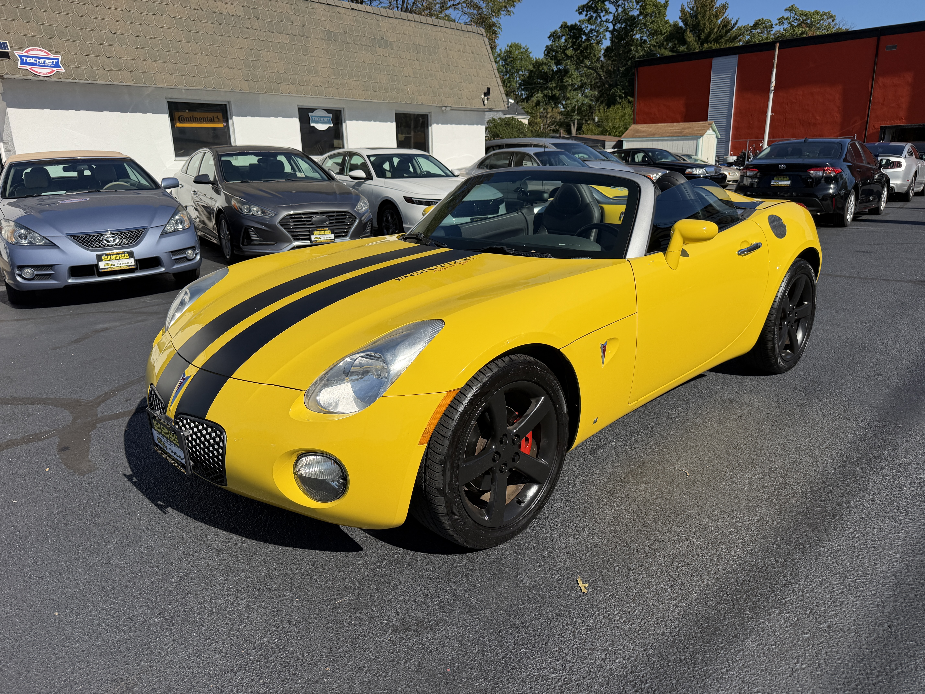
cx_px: 462
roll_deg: +3.0
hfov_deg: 71.6
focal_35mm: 24
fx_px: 641
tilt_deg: -13.1
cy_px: 347
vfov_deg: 56.8
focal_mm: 6.76
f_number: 1.78
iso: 80
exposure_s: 1/7353
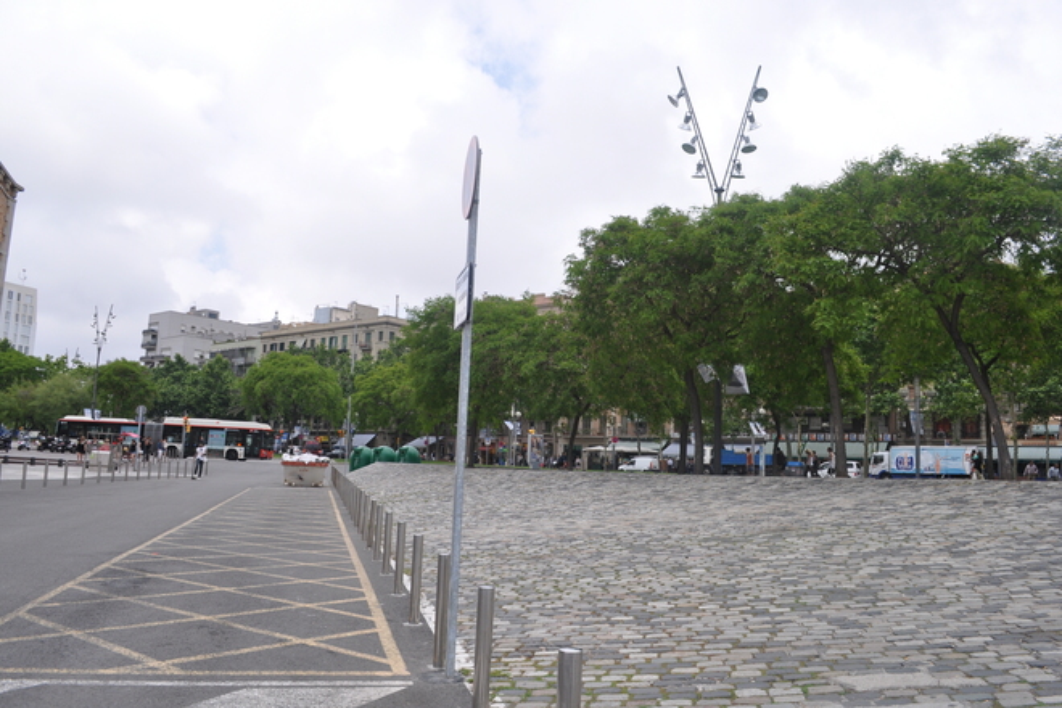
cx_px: 531
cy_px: 354
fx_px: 796
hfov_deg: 67.4
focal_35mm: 27
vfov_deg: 47.9
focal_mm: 18
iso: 200
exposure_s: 1/320
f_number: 9
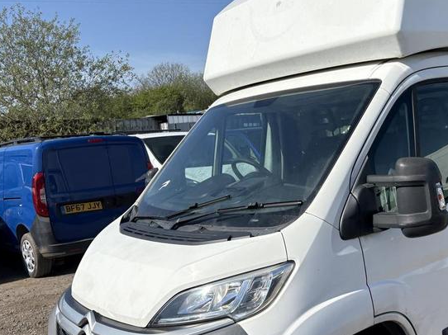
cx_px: 320
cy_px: 209
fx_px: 556
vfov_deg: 33.4
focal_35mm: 43
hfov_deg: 42.9
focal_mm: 5.96
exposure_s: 1/3831
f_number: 1.6
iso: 50
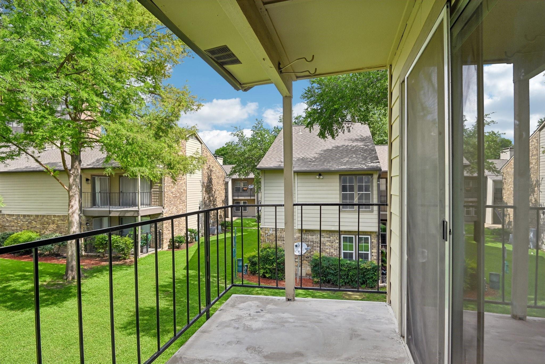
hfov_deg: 86.9
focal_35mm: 19
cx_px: 272
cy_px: 182
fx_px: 288
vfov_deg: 64.5
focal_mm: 19
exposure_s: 1/640
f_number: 8
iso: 400
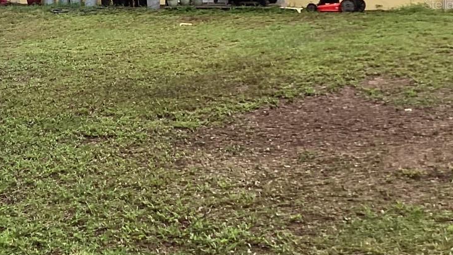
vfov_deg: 16.0
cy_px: 4
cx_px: -13
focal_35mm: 74
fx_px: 889
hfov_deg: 26.8
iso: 64
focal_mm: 3.3
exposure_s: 1/120
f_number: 2.4
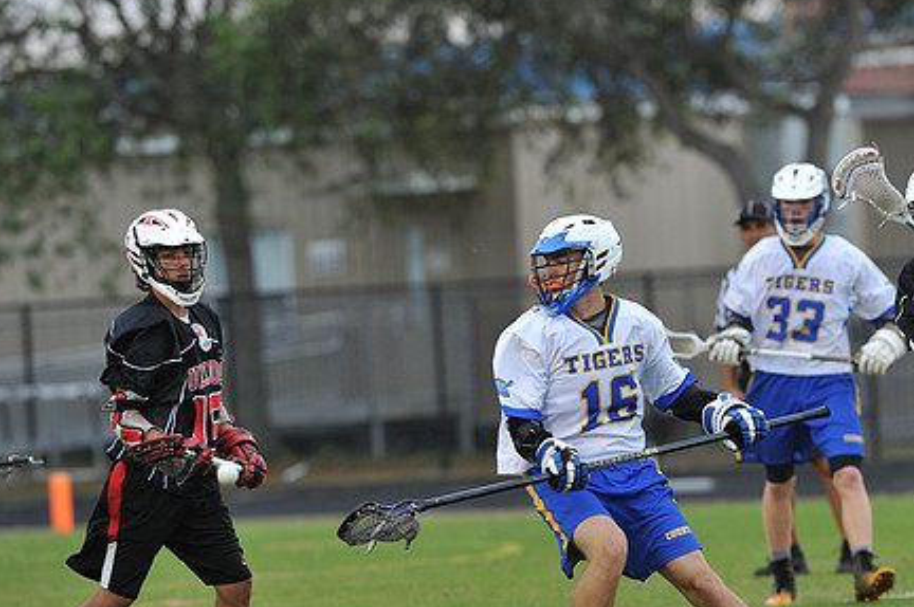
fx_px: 10220
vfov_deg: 3.4
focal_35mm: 403
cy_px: 376
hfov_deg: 5.1
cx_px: 580
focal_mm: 300
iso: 1250
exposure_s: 1/400
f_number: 5
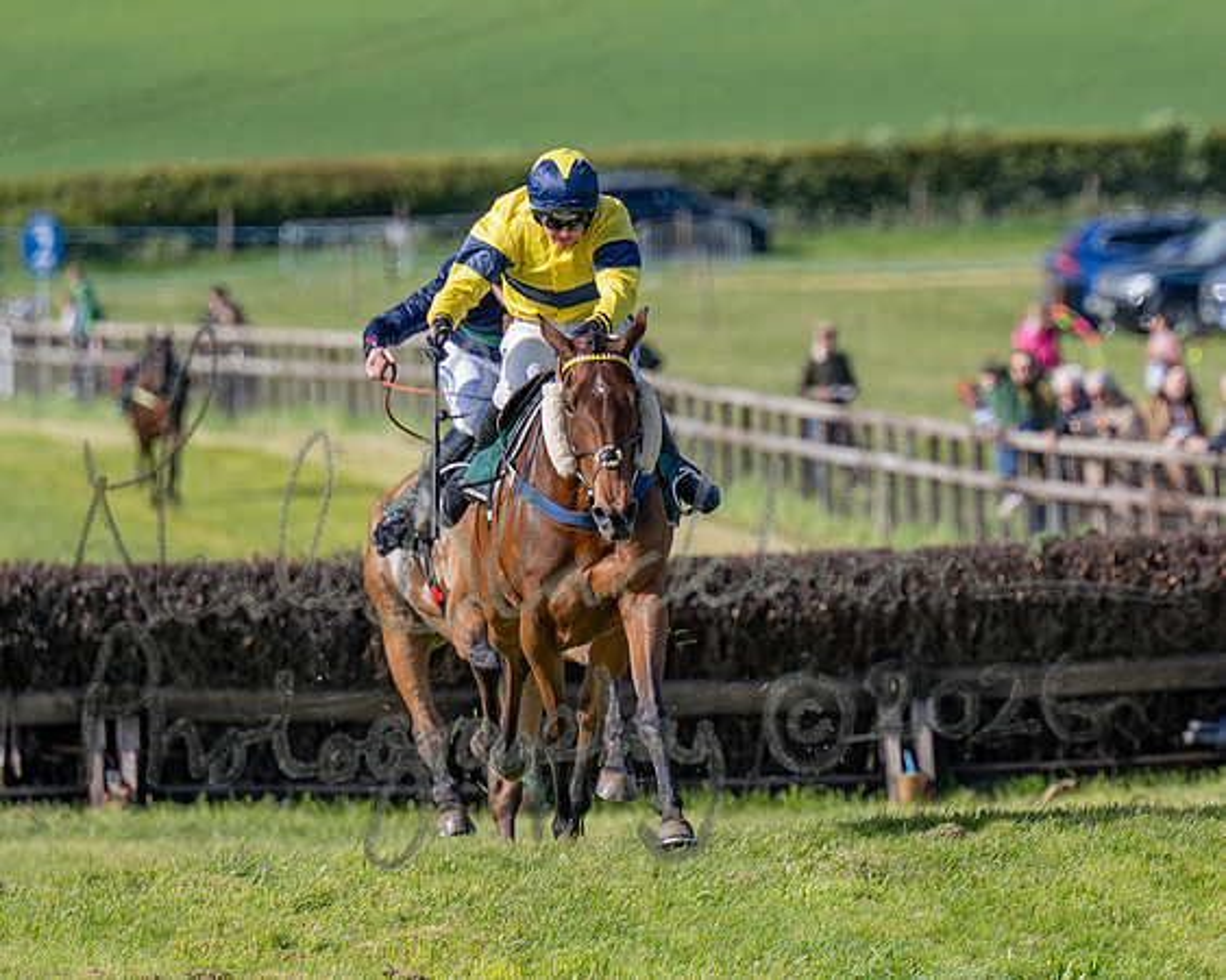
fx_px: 22298
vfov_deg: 2.5
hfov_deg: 3.1
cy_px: 597
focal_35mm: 615
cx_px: 742
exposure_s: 1/2000
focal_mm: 180
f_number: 2.8
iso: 100
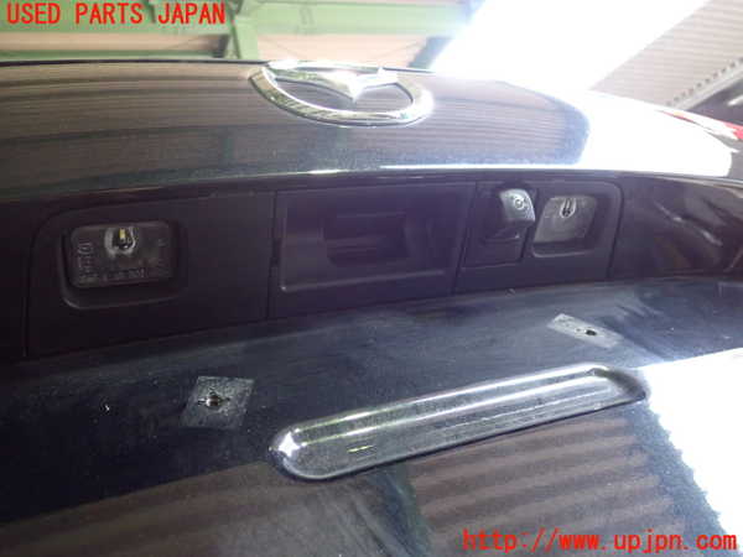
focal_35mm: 30
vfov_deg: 46.8
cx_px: 372
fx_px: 644
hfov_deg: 60.0
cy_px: 278
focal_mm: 5.4
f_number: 2.3
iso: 640
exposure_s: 1/30
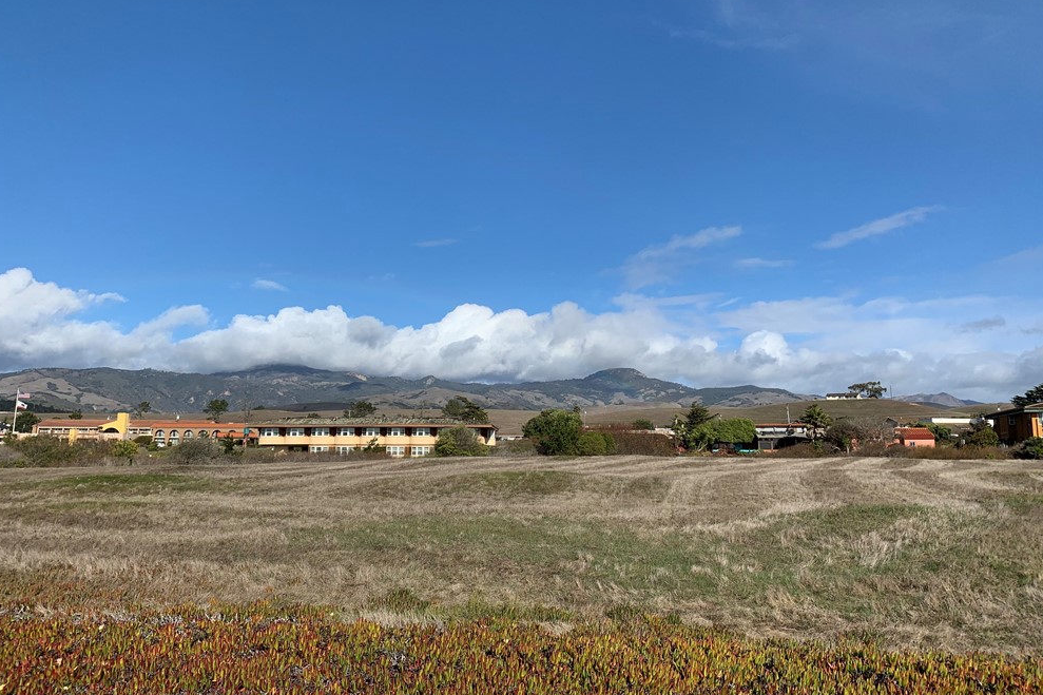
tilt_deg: +7.2
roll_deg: -2.4
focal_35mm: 28
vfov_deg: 46.4
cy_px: 331
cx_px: 510
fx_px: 811
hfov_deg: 65.5
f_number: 1.8
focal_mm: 4.25
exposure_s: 1/3650
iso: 25
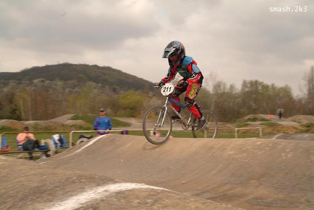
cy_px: 105
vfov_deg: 34.3
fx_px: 340
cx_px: 157
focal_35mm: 39
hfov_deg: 49.5
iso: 100
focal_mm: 26
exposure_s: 1/125
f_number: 8
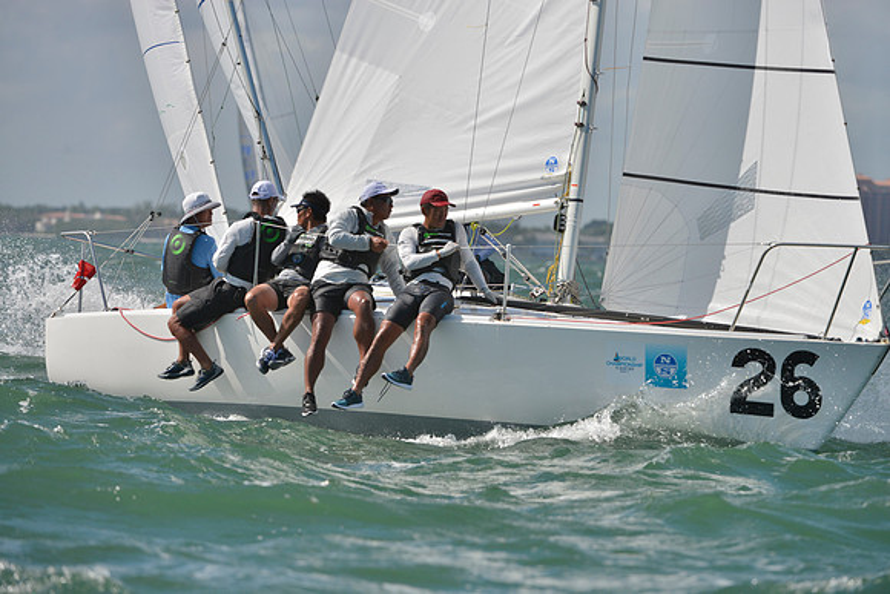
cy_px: 297
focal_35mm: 310
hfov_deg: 6.6
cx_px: 445
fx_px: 7665
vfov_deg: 4.4
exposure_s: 1/1600
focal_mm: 310
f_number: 7.1
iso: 280
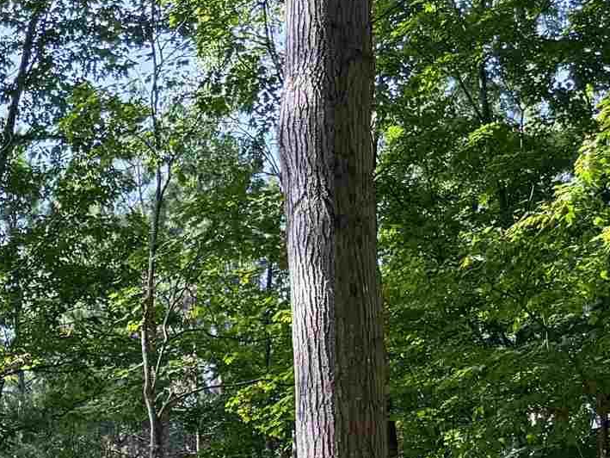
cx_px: -285
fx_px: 1833
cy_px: 862
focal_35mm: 104
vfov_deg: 12.8
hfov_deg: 17.2
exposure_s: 1/453
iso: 100
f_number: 1.78
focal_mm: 6.76
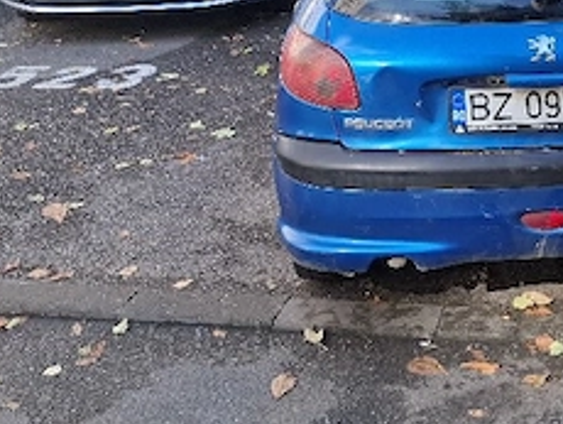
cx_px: 502
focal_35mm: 60
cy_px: -29
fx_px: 977
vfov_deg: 23.1
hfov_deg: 30.8
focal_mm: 5.54
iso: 50
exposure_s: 1/476
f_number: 1.8
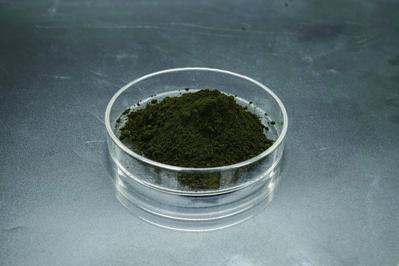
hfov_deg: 38.9
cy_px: 131
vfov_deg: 26.5
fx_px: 565
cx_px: 200
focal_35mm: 51
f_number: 9
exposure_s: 1/8
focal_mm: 50
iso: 800
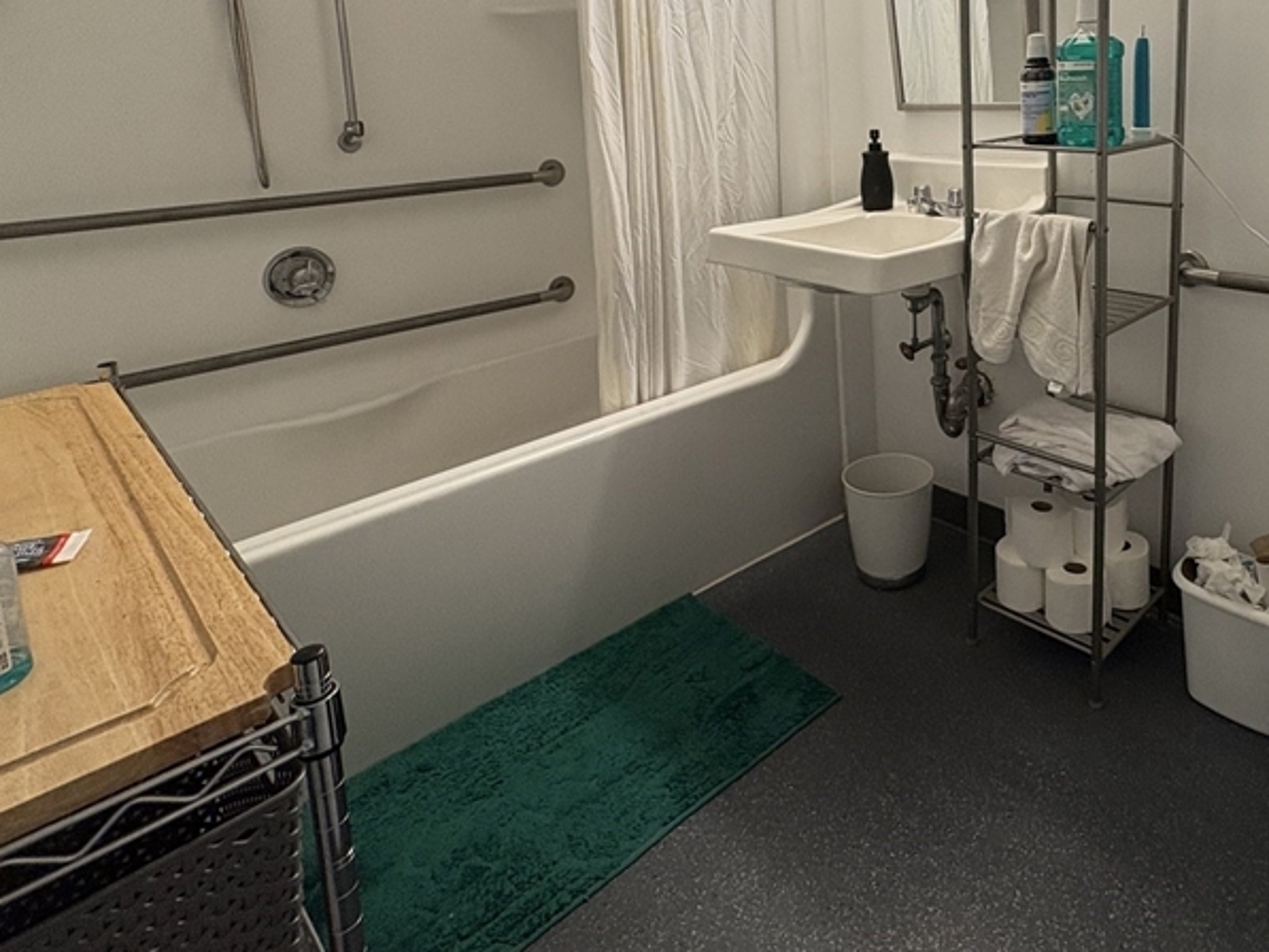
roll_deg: +1.6
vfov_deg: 53.4
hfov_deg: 67.6
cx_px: 933
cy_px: 202
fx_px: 880
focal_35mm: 24
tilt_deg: -8.6
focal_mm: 2.22
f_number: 2.2
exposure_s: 1/60
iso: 250
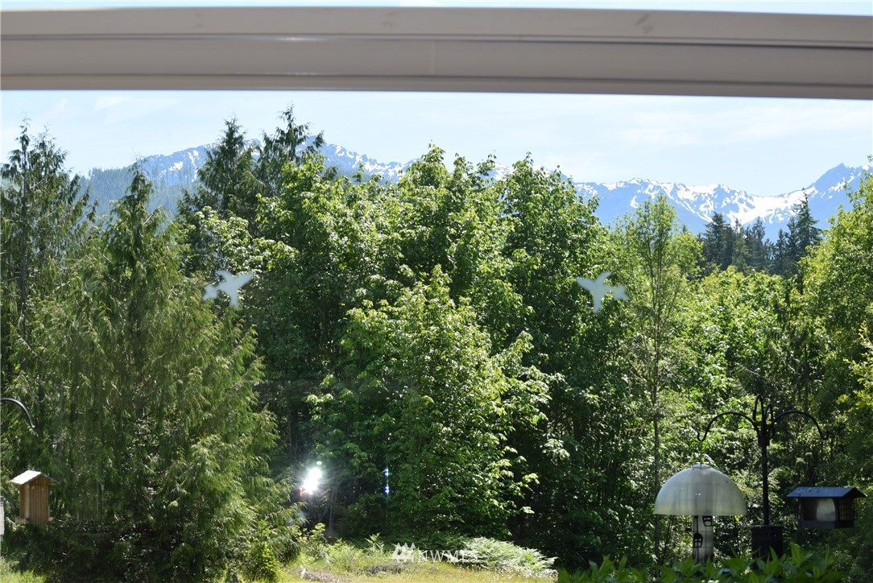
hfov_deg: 24.6
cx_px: 436
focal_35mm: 82
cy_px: 292
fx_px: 2002
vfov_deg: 16.6
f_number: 5.6
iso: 100
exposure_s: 1/160
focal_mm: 55
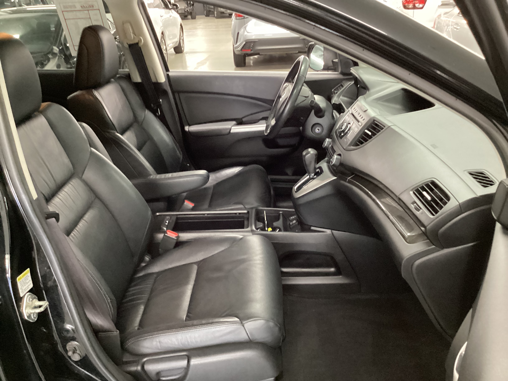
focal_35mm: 31
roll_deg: +2.7
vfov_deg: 45.4
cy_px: 190
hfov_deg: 58.4
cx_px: 254
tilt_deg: -25.4
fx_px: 455
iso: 640
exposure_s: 1/25
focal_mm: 3.3
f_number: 2.4
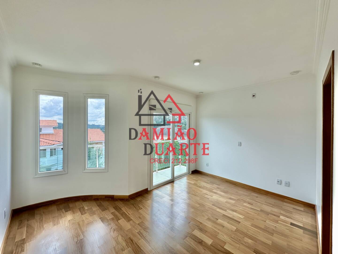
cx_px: 169
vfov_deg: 85.7
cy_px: 127
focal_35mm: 14
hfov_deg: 102.1
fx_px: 137
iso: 40
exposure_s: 1/282
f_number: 2.2
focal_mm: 2.22
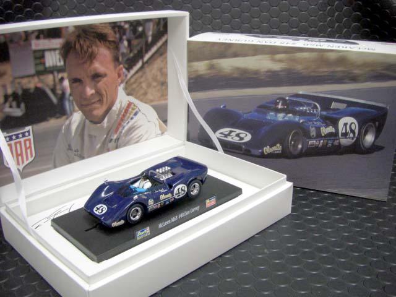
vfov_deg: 37.7
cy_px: 148
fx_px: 435
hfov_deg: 49.0
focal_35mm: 38
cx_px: 198
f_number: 3.4
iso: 200
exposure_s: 1/30
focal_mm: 6.3
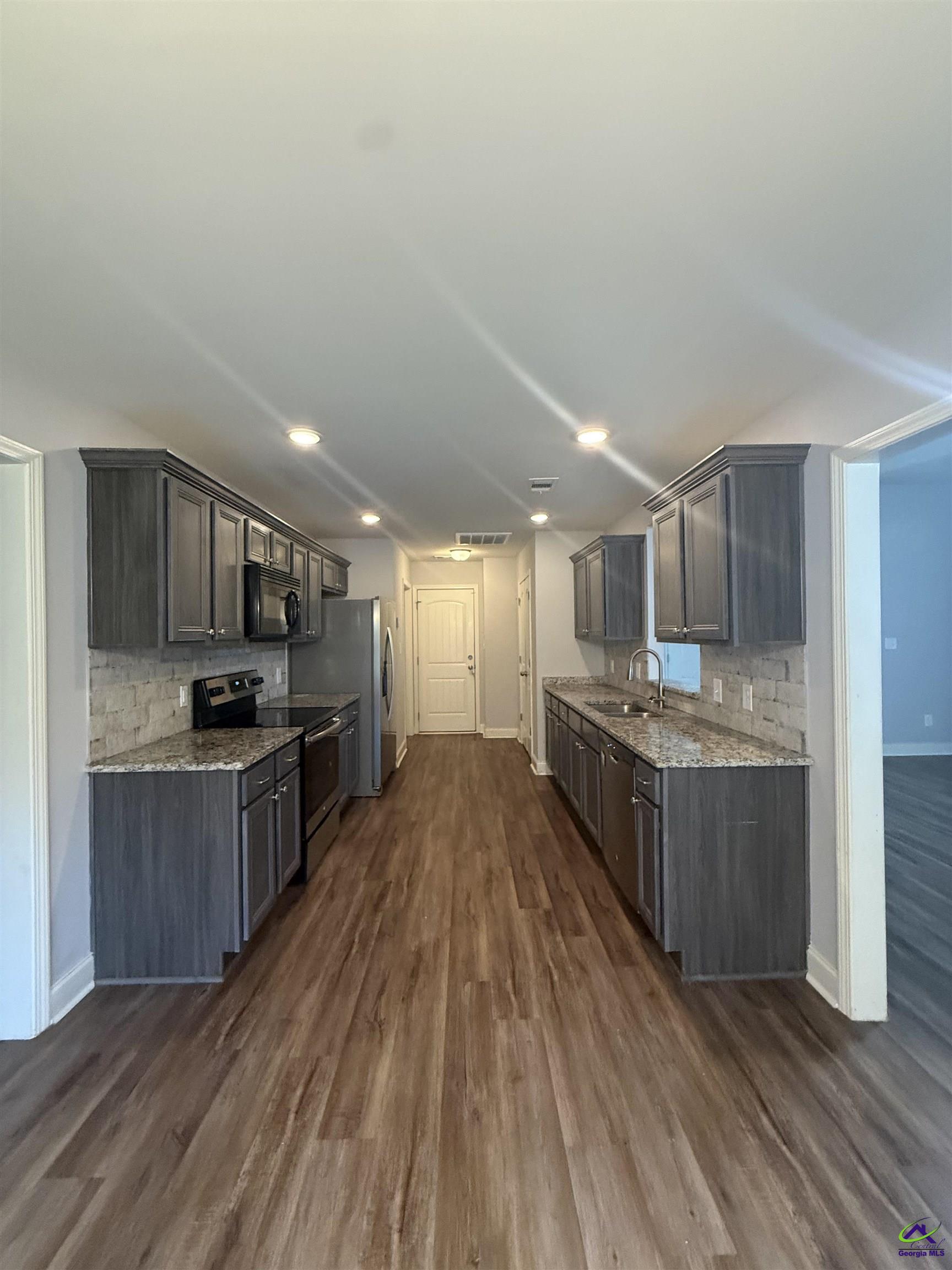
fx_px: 513
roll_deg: +0.2
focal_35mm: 14
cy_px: 635
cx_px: 476
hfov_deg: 85.7
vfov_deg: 102.1
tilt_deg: +0.1
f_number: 2.2
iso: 500
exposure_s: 1/60
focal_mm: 2.22
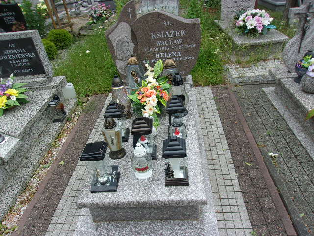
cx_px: 157
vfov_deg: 51.4
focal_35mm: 27
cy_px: 118
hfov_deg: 65.3
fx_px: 245
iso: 80
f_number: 3
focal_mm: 4.9
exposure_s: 1/340
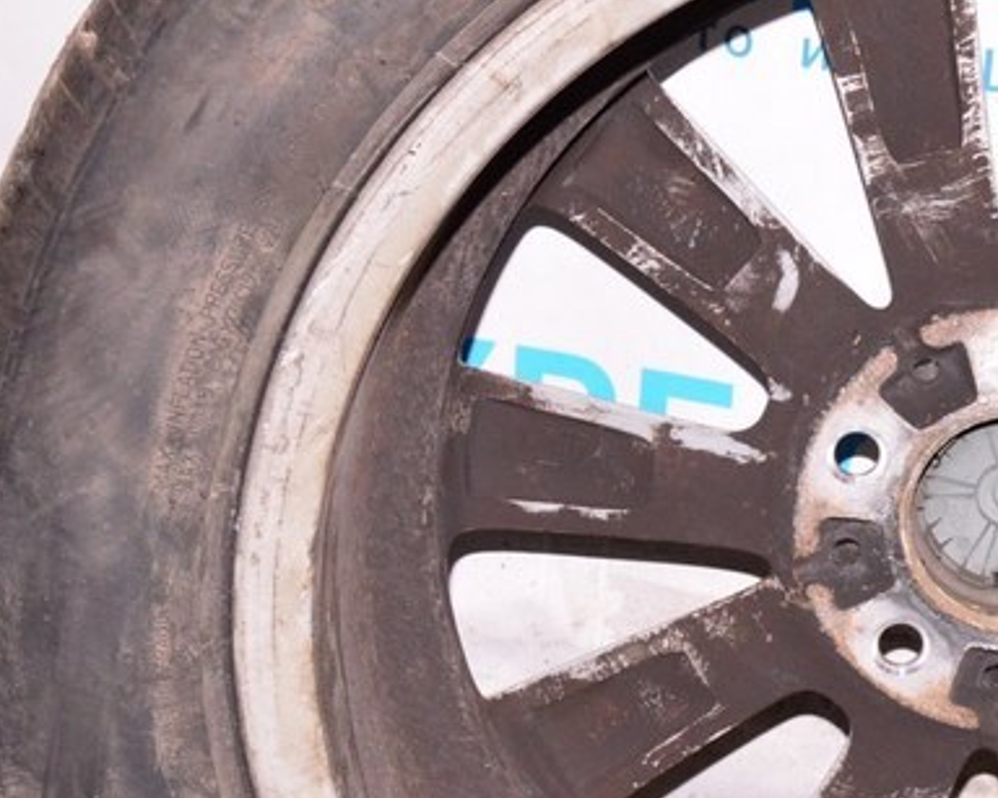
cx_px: 1105
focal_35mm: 131
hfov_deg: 14.3
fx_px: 3876
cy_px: 591
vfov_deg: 11.7
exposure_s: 1/200
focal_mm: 35
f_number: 8
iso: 1600
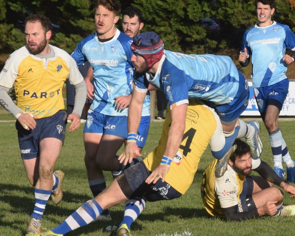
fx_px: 2856
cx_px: 212
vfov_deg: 4.7
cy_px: 137
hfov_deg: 5.9
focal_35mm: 327
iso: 400
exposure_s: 1/1600
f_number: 6.3
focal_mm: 105
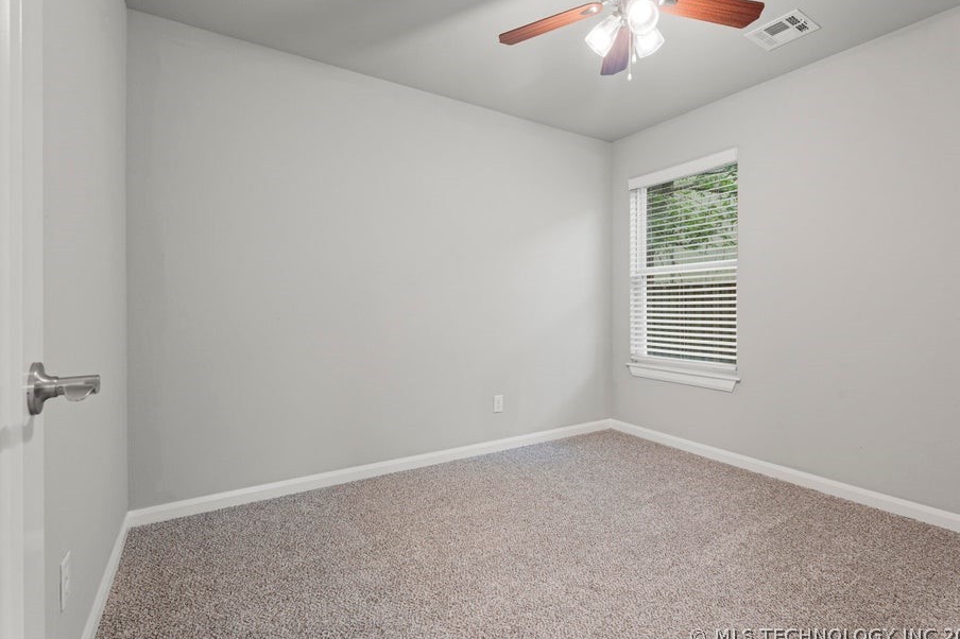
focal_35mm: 17
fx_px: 453
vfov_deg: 70.4
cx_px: 484
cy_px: 311
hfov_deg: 93.3
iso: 200
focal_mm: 16
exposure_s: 1/1.67
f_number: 9
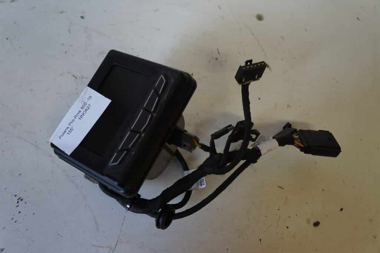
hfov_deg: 61.9
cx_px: 190
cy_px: 126
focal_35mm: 30
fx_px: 317
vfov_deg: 43.6
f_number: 3.5
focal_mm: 20
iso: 200
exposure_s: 1/60
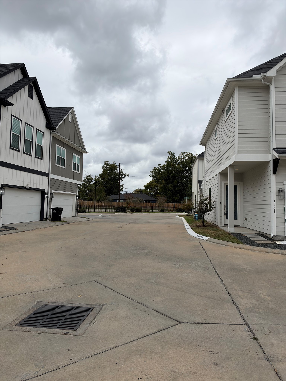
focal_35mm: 24
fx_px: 264
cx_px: 143
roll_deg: -1.0
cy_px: 190
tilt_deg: +3.1
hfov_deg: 56.8
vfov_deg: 71.6
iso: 64
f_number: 1.8
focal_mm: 6.93
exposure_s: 1/4878
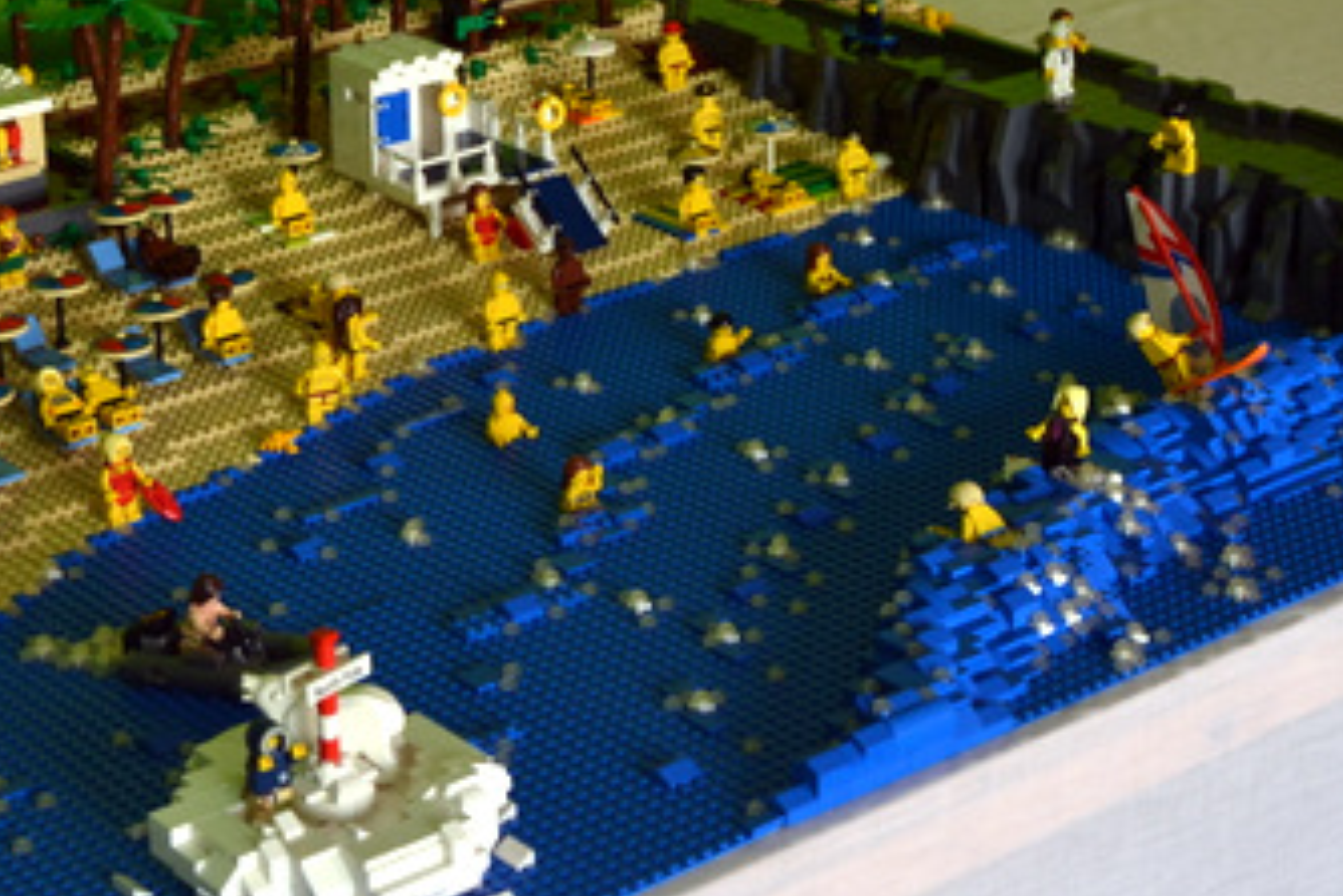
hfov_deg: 23.1
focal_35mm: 88
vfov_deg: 15.5
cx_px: 583
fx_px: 3284
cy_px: 243
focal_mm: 28
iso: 400
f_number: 5.6
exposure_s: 1/125
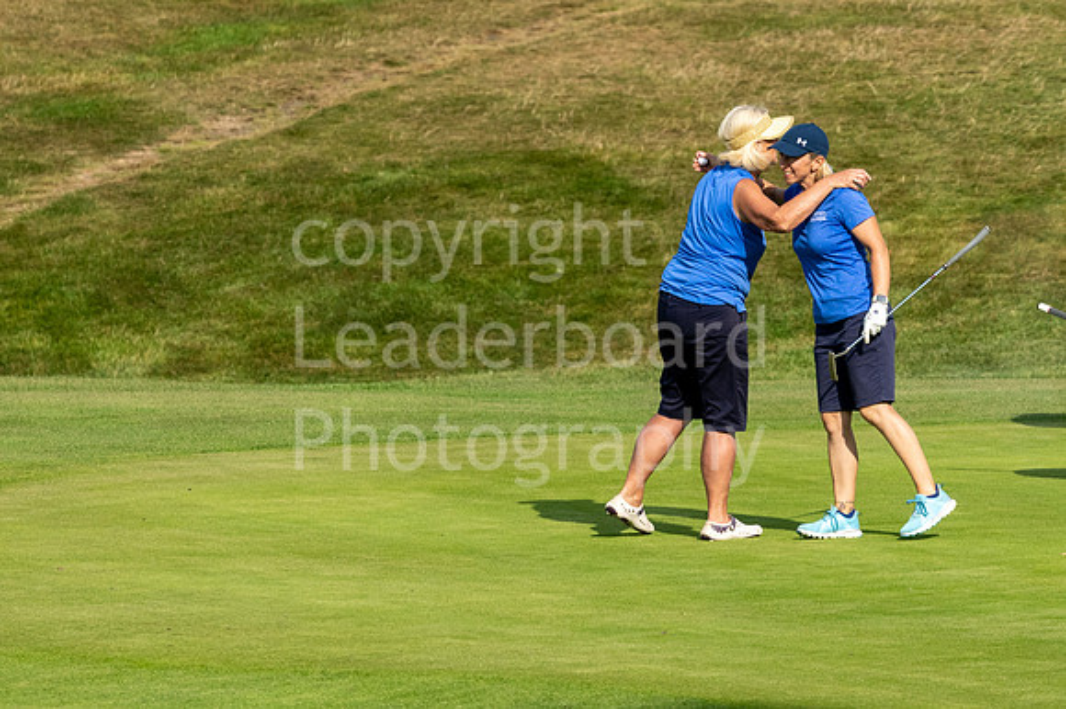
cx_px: 681
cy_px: 256
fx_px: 17027
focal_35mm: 575
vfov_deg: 2.4
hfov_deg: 3.6
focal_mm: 300
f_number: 6.3
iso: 200
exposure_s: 1/500
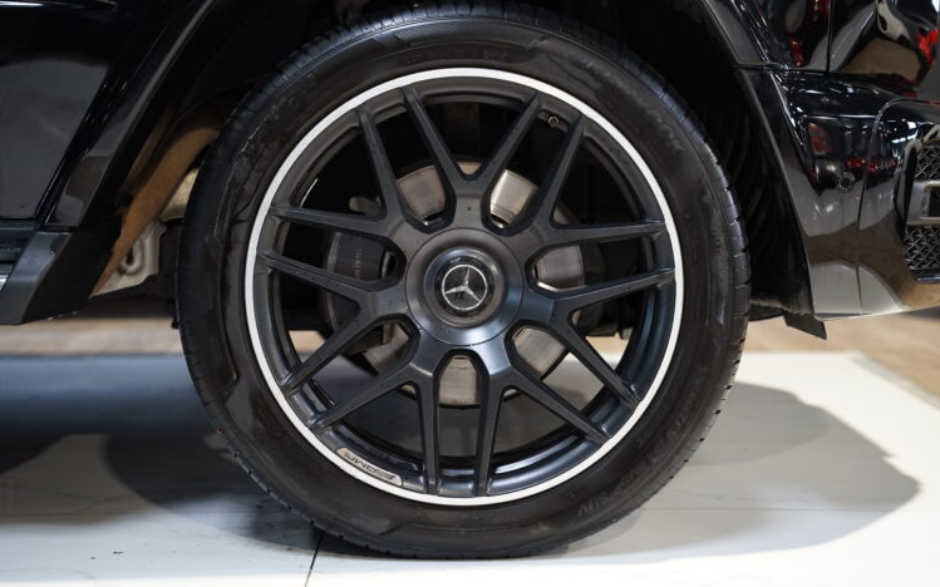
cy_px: 286
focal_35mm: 69
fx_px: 1770
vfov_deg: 18.8
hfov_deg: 29.7
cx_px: 468
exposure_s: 1/80
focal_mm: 66.1
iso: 1250
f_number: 2.8
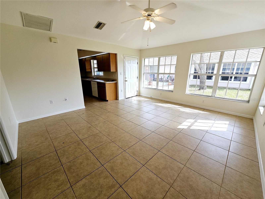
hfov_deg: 106.2
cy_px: 100
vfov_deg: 89.9
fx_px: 100
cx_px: 132
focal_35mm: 13
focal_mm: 2.2
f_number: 2.2
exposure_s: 1/164
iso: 50
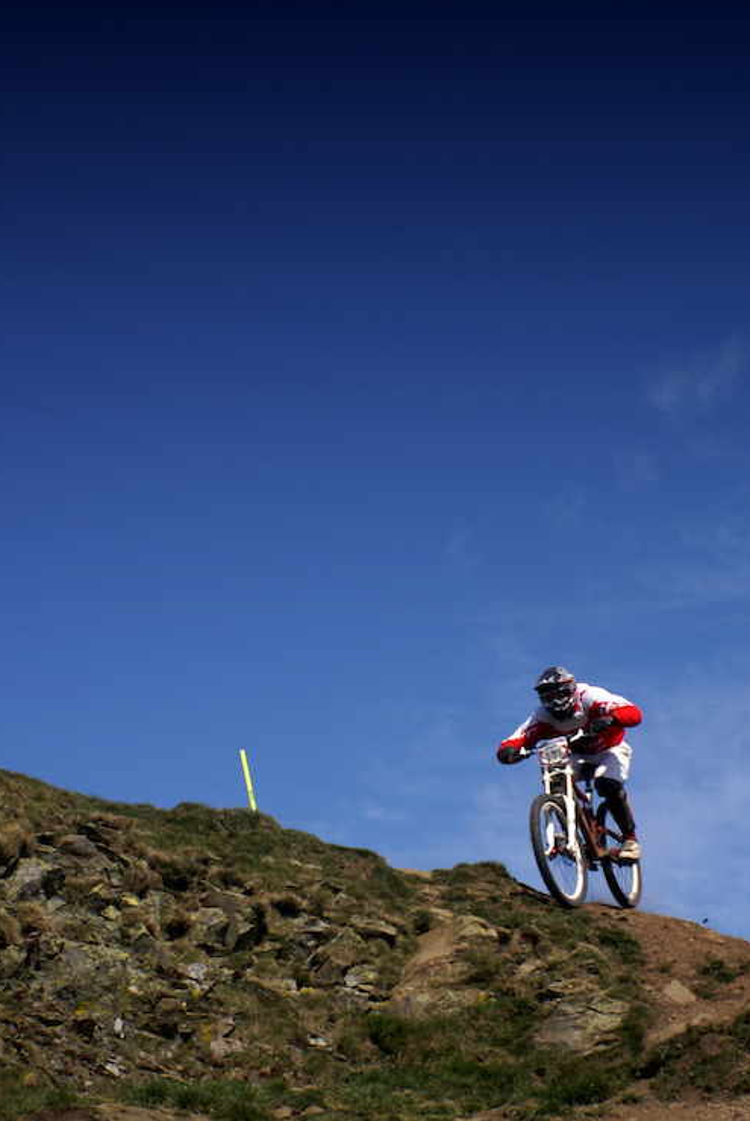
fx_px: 2266
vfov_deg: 27.6
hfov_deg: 18.8
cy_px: 735
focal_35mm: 73
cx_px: 414
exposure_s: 1/320
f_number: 9
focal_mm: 35
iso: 100
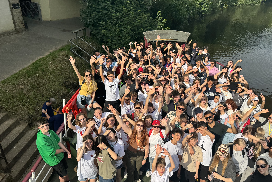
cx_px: 157
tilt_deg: -30.7
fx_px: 227
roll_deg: -3.5
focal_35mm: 30
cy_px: 105
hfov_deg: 61.6
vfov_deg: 43.5
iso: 80
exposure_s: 1/4310
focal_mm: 6.76
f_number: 1.78
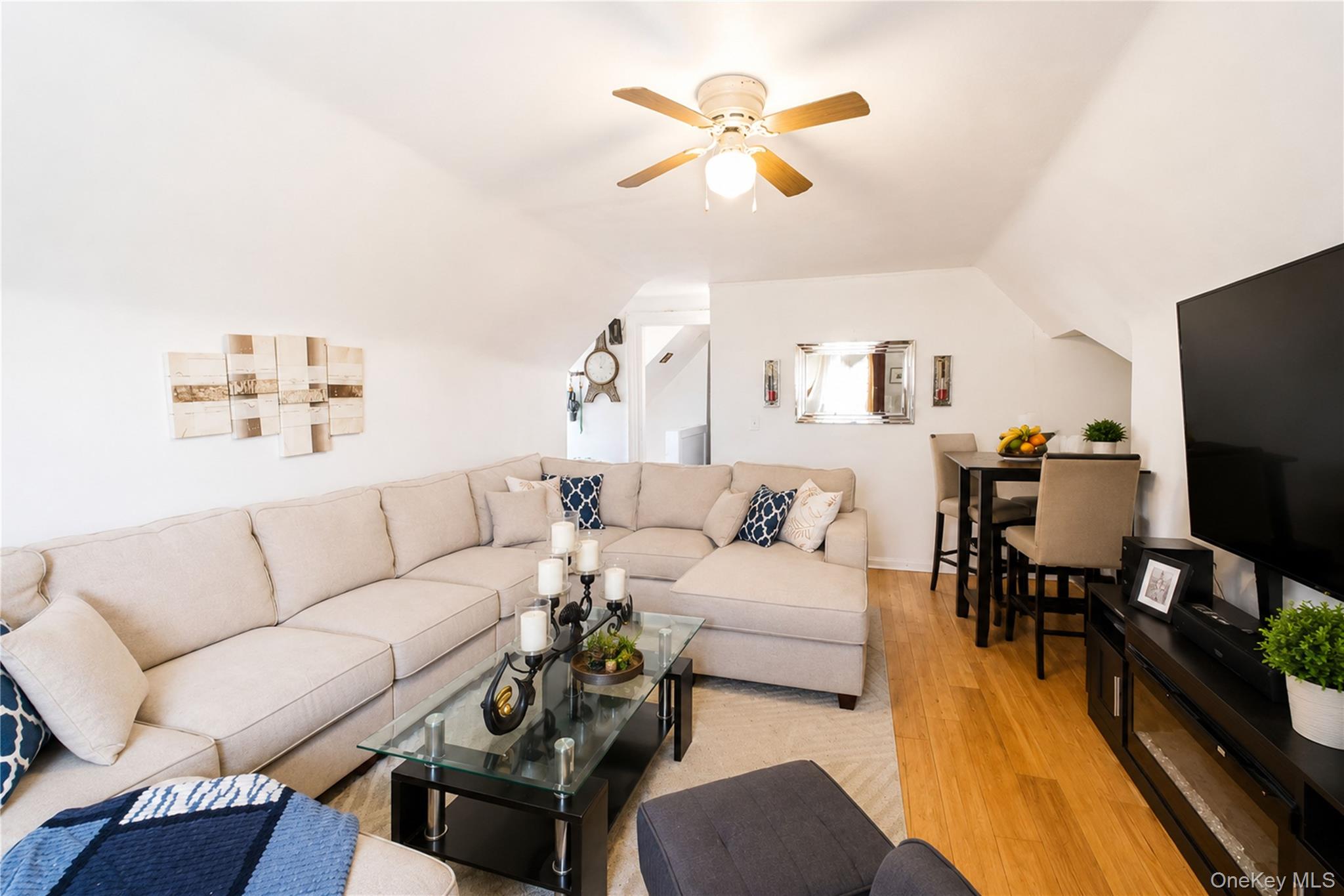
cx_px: 672
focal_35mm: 16
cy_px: 448
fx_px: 597
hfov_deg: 96.7
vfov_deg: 73.7
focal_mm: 10.4
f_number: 5.6
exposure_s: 1/40
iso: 2000
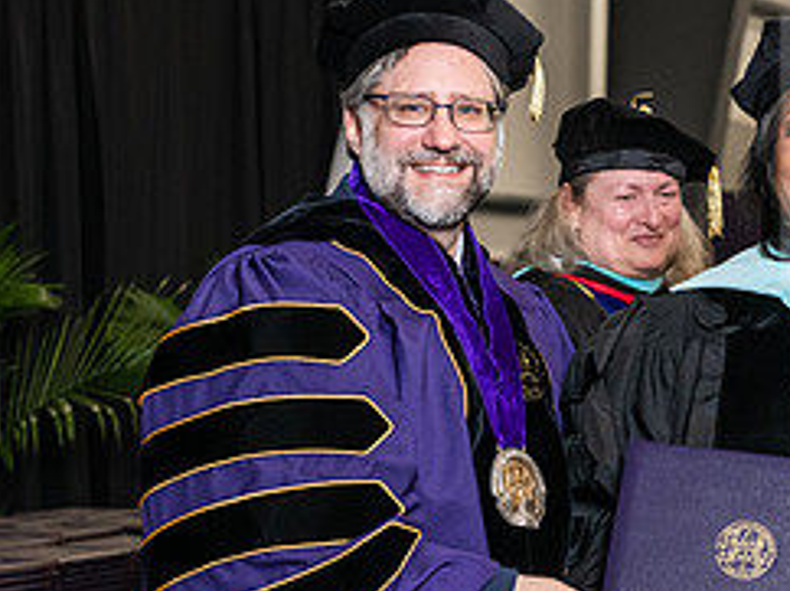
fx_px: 3260
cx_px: 682
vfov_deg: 10.3
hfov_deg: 13.7
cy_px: 410
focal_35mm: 143
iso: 2000
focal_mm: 62
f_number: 5
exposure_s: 1/200
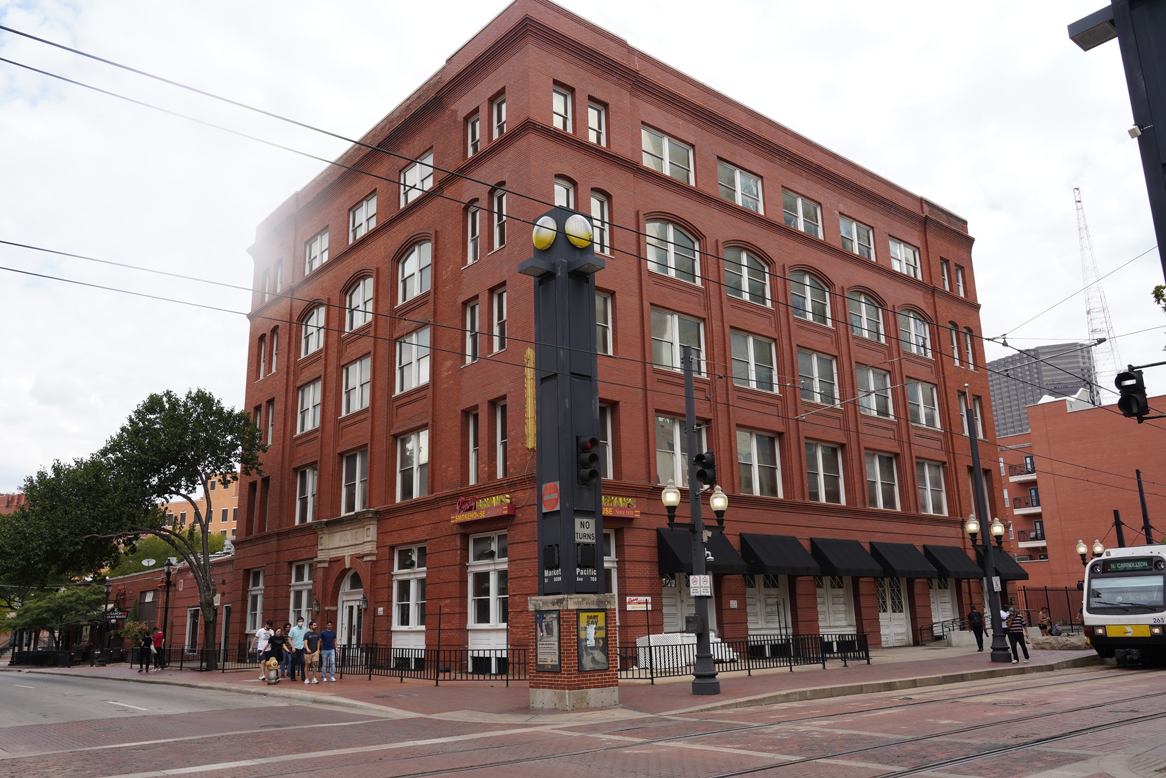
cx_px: 583
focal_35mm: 28
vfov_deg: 46.4
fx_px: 907
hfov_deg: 65.5
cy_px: 389
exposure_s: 1/100
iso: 100
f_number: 10
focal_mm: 28
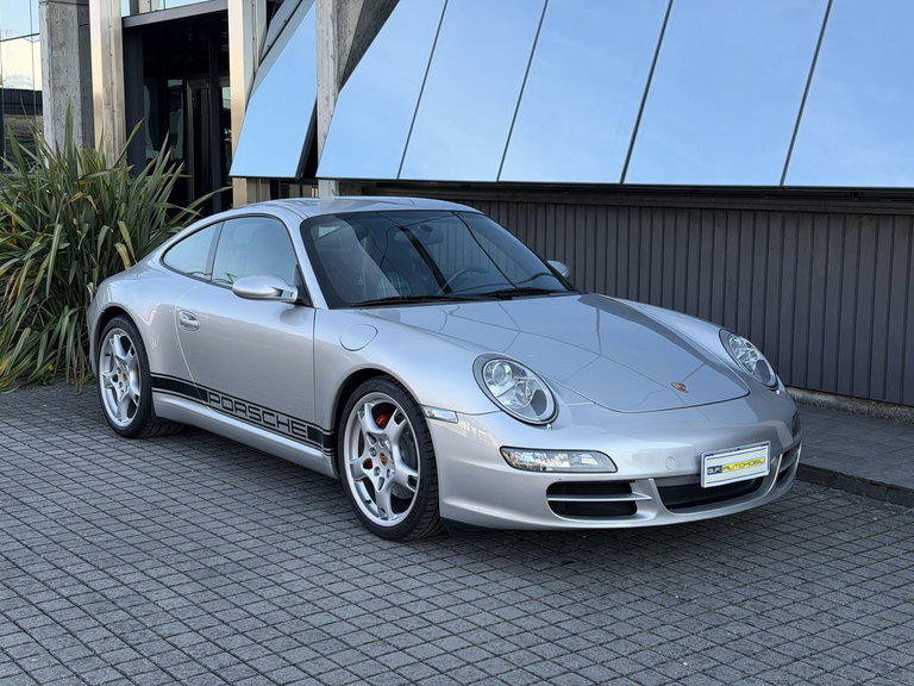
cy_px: 343
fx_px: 1267
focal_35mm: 48
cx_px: 457
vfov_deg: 30.3
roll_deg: -1.1
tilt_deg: -7.8
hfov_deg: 39.7
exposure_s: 1/895
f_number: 1.78
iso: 64
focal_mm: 6.76
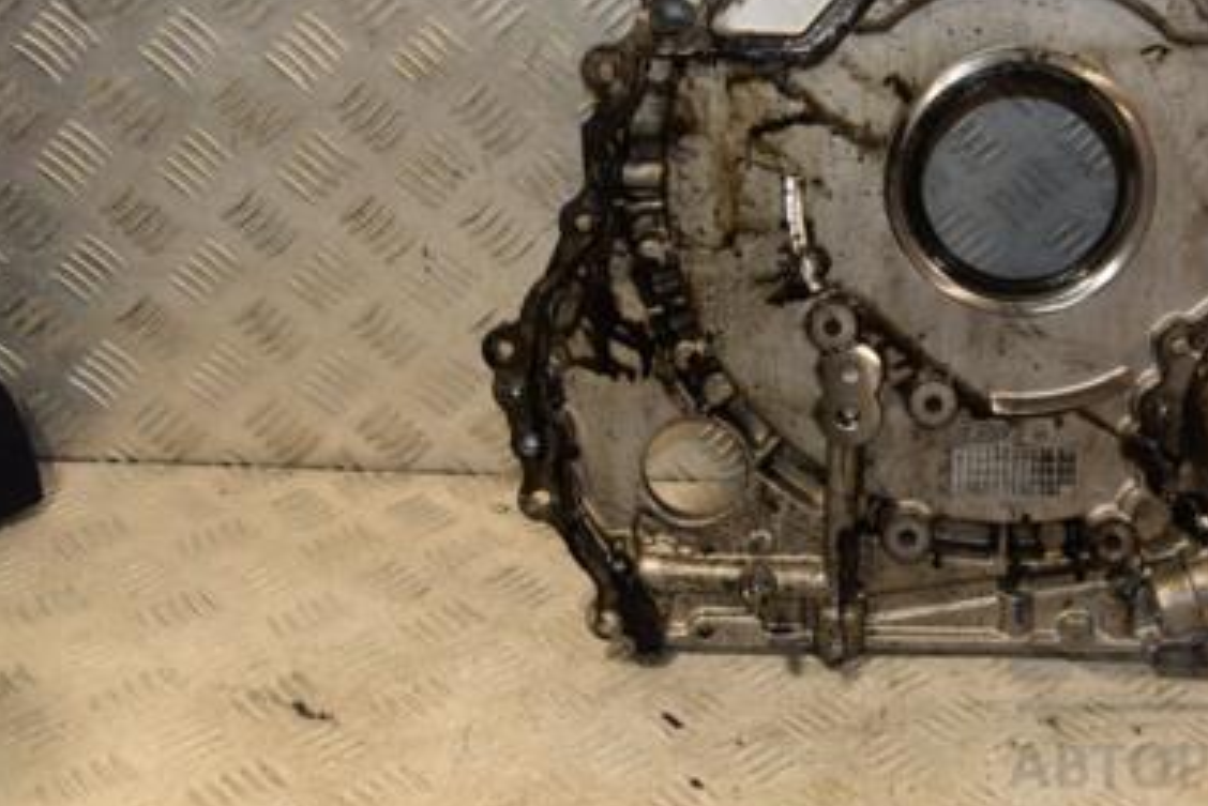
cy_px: 206
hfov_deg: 32.7
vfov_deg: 22.5
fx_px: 2007
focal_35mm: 60
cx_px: 948
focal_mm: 25
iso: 800
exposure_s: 1/200
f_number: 5
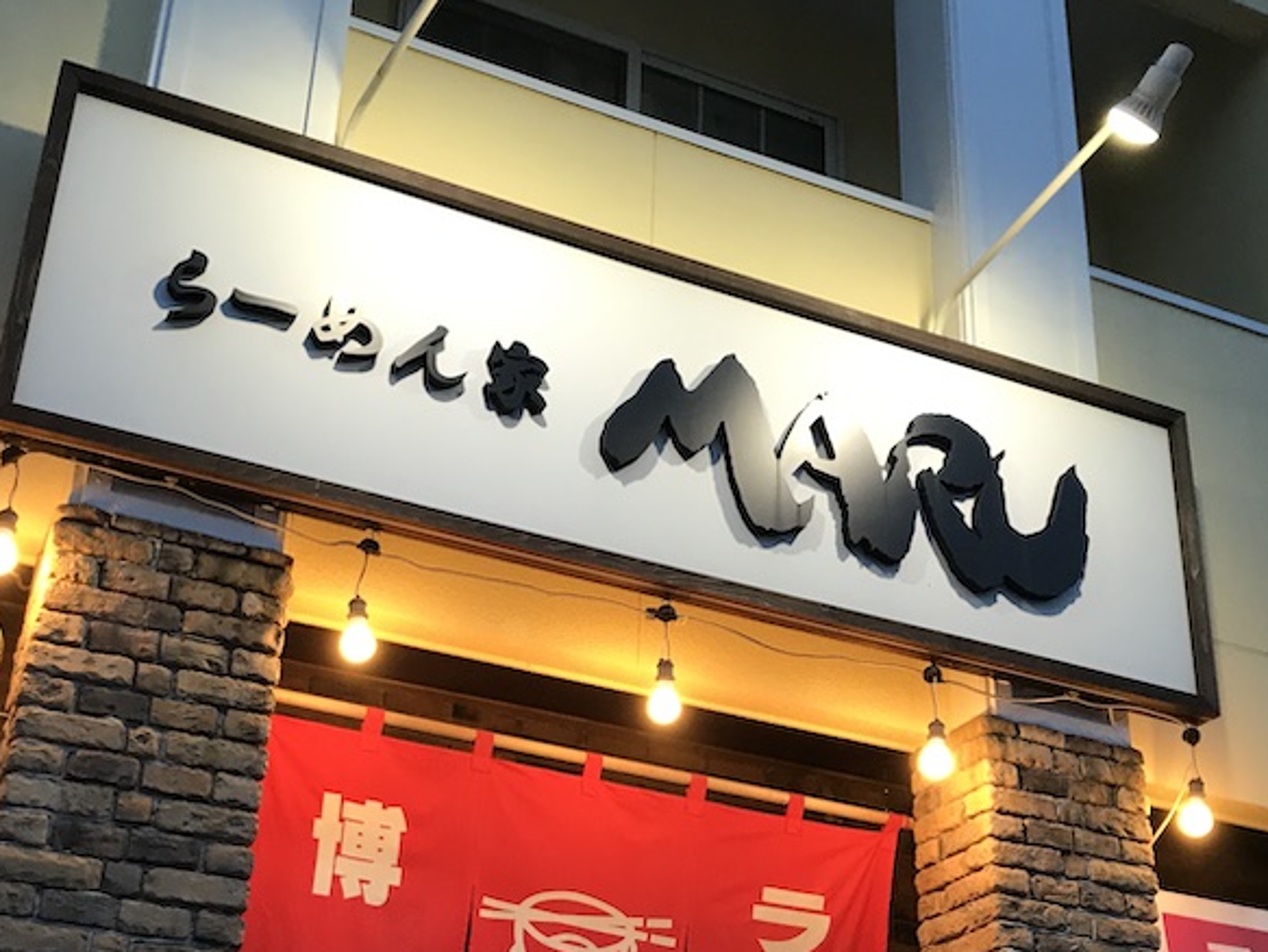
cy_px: 674
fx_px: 1759
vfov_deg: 30.0
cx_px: 585
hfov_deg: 39.6
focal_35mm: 48
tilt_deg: +24.9
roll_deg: -1.1
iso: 32
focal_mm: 3.99
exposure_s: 1/30
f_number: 1.8
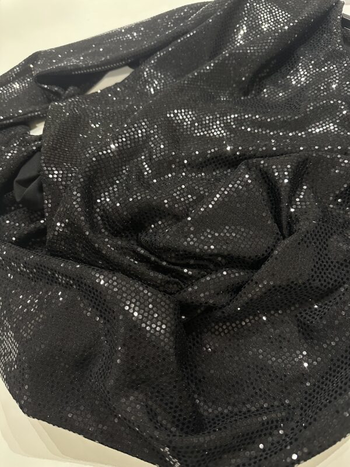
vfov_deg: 71.6
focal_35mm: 24
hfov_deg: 56.8
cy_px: 234
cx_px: 175
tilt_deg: -61.1
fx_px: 324
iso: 800
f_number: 1.78
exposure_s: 1/60
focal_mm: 6.86
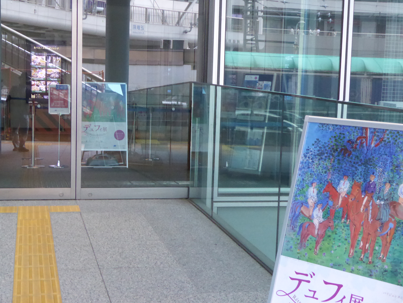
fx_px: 710
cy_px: 173
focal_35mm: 61
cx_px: 182
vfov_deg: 24.0
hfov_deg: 31.7
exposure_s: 1/100
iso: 800
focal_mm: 7.8
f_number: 3.9
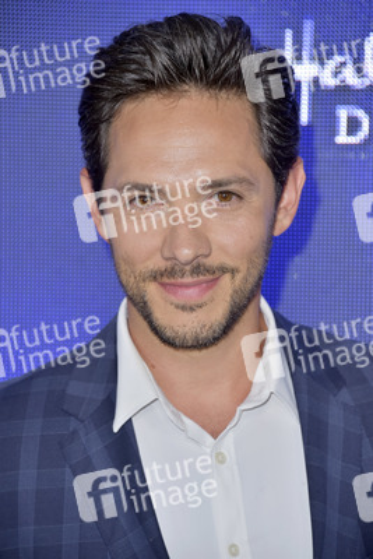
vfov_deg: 8.9
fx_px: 3571
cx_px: 186
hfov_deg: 6.0
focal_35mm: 230
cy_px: 280
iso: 320
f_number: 7.1
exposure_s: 1/250
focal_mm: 230
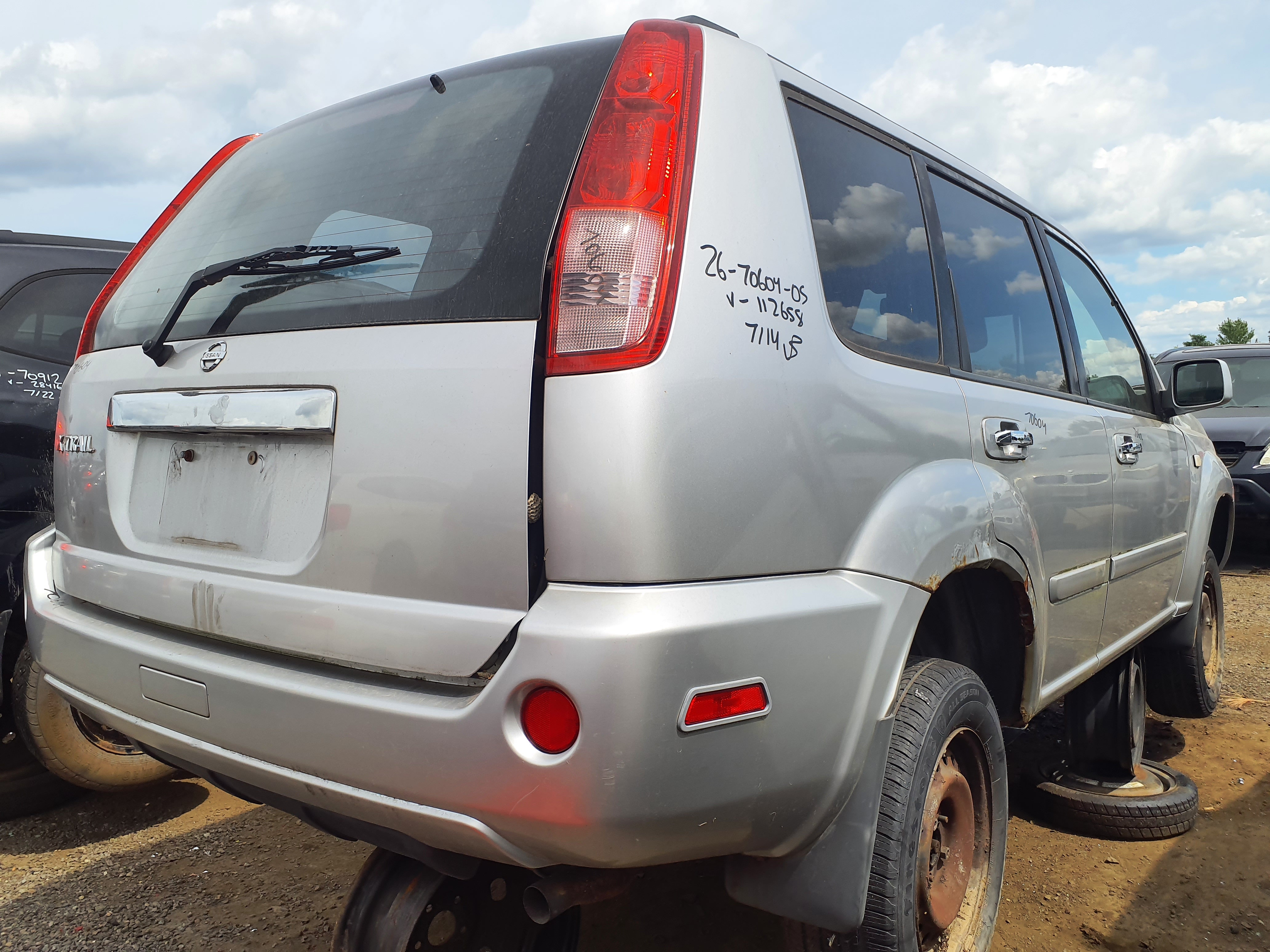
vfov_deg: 51.4
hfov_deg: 65.3
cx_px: 635
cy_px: 476
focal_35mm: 27
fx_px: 991
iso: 40
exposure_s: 1/1808
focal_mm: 3.58
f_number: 1.9
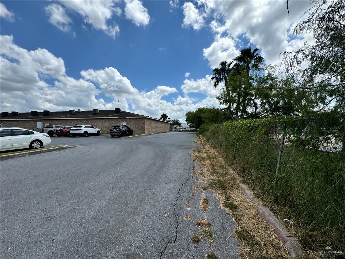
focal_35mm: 14
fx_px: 140
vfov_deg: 85.7
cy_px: 130
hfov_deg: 102.1
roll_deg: -0.2
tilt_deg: -0.9
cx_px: 172
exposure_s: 1/2674
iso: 50
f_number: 2.2
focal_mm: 2.22
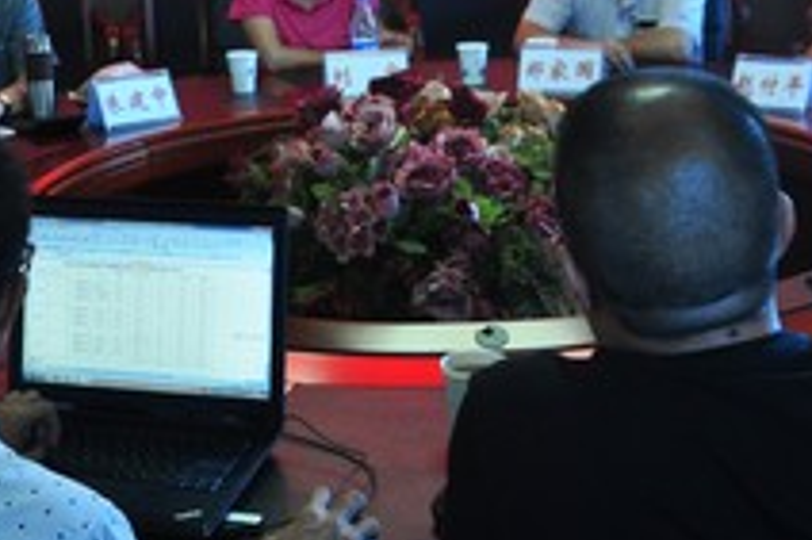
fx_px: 1672
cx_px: 372
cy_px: -50
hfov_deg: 27.3
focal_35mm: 74
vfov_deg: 17.7
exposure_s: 1/30
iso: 900
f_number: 3.8
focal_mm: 21
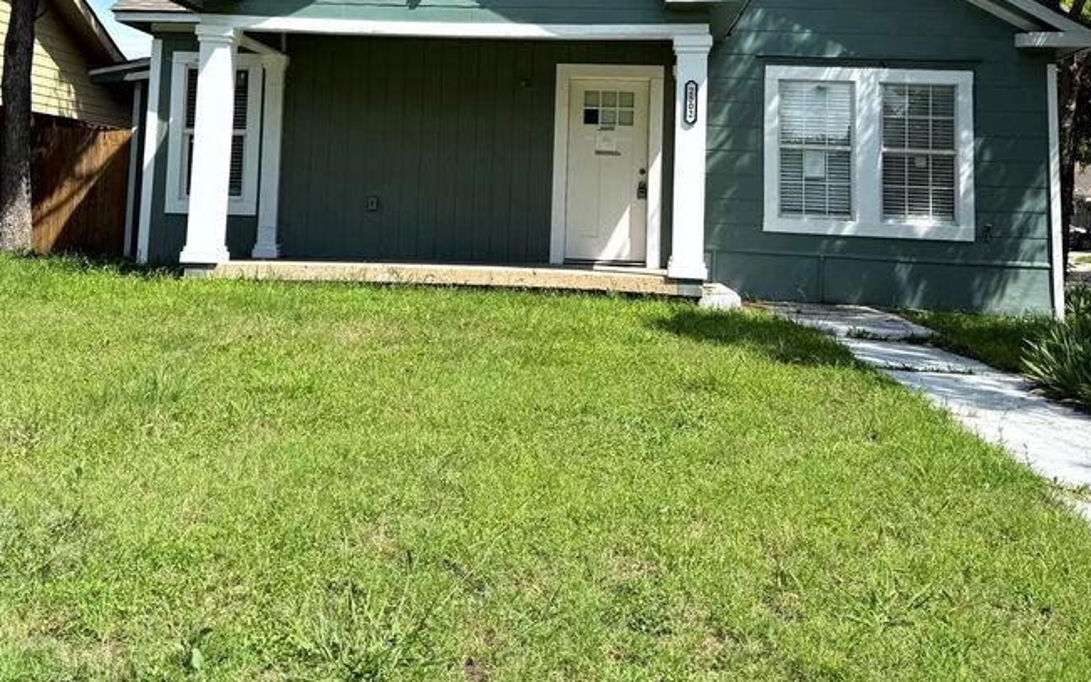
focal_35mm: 40
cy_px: 104
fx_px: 1189
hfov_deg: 49.3
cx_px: 565
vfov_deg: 30.9
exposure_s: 1/2801
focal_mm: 6.76
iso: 80
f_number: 1.78
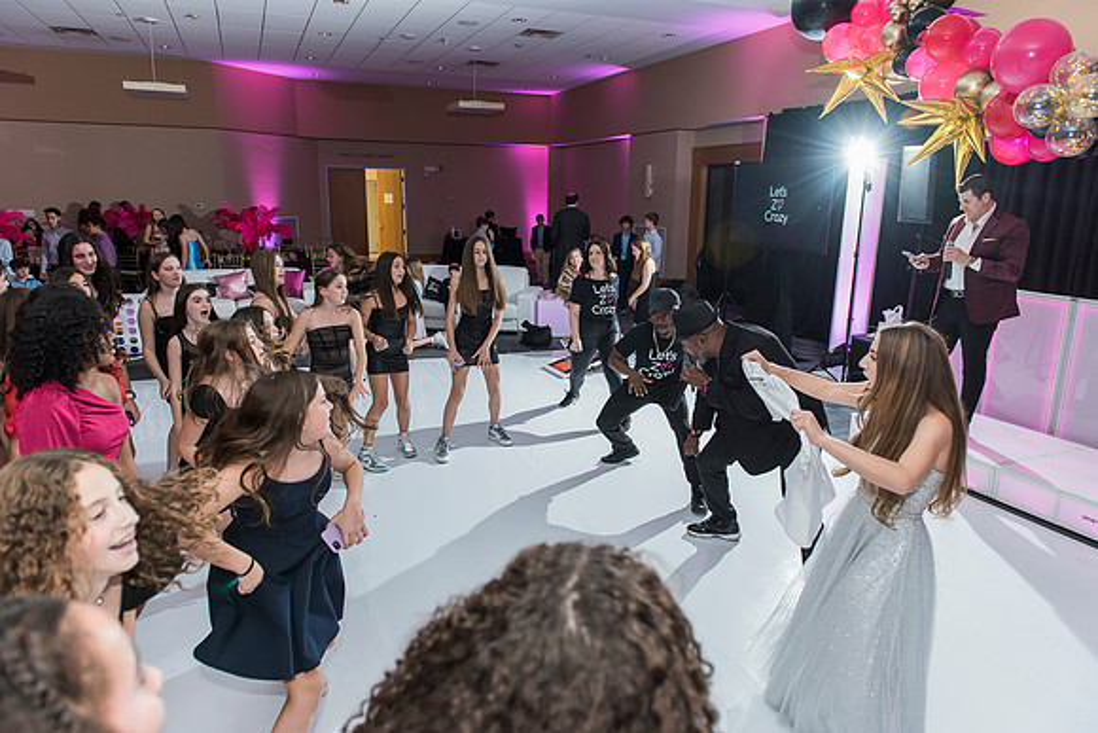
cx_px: 549
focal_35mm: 24
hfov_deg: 73.7
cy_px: 366
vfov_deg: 53.2
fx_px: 732
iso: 1000
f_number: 3.5
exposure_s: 1/100
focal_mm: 24
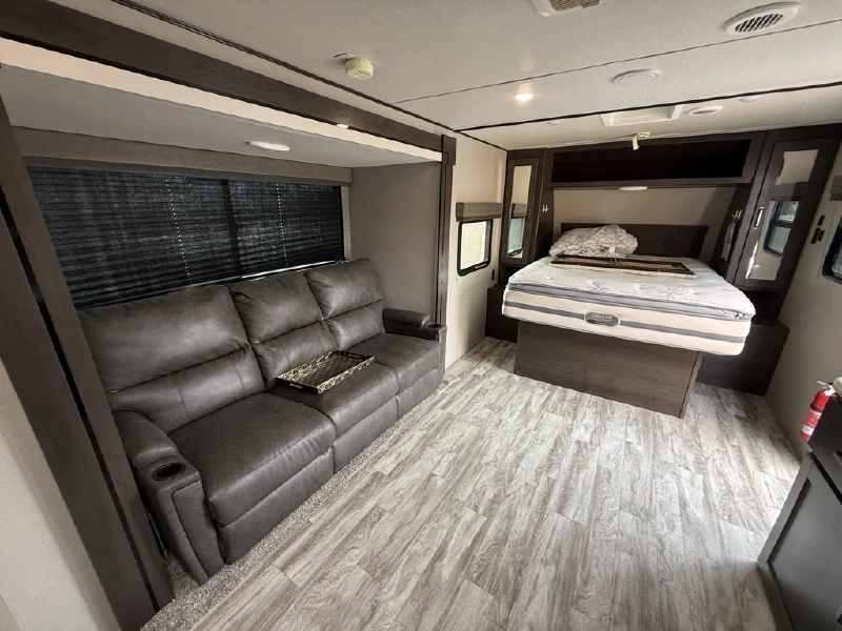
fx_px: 341
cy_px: 316
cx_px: 421
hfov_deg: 102.1
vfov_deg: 85.7
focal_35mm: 14
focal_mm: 2.22
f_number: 2.2
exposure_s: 1/99
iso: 200
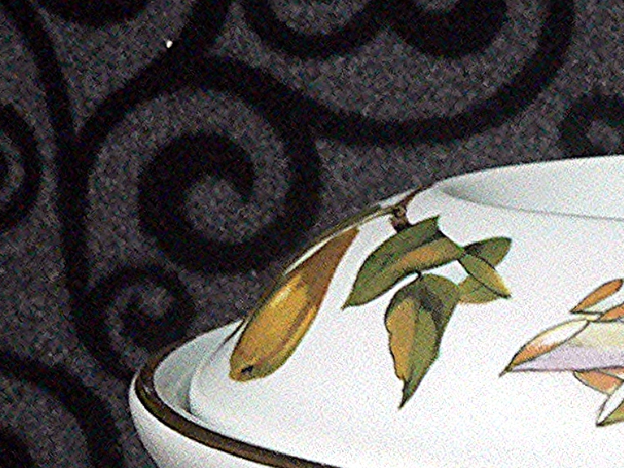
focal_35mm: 120
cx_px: 885
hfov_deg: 15.4
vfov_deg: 12.3
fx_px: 2163
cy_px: 401
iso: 400
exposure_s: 1/25
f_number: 2.8
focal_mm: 6
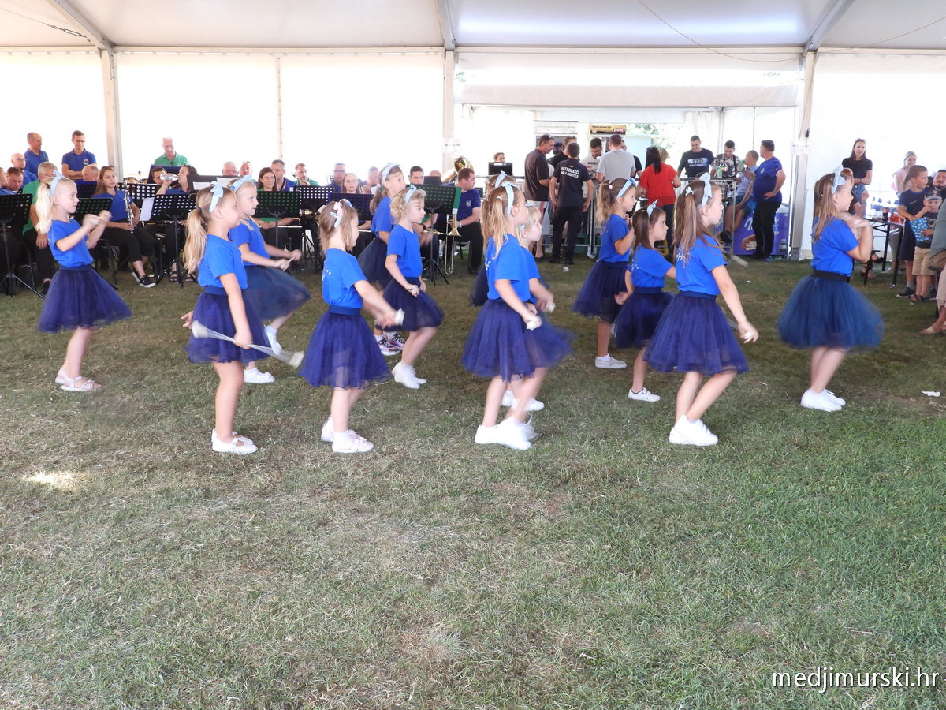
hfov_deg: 56.8
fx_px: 875
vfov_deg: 44.2
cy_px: 355
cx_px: 473
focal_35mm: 32
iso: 250
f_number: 3.2
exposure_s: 1/30
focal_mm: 5.8
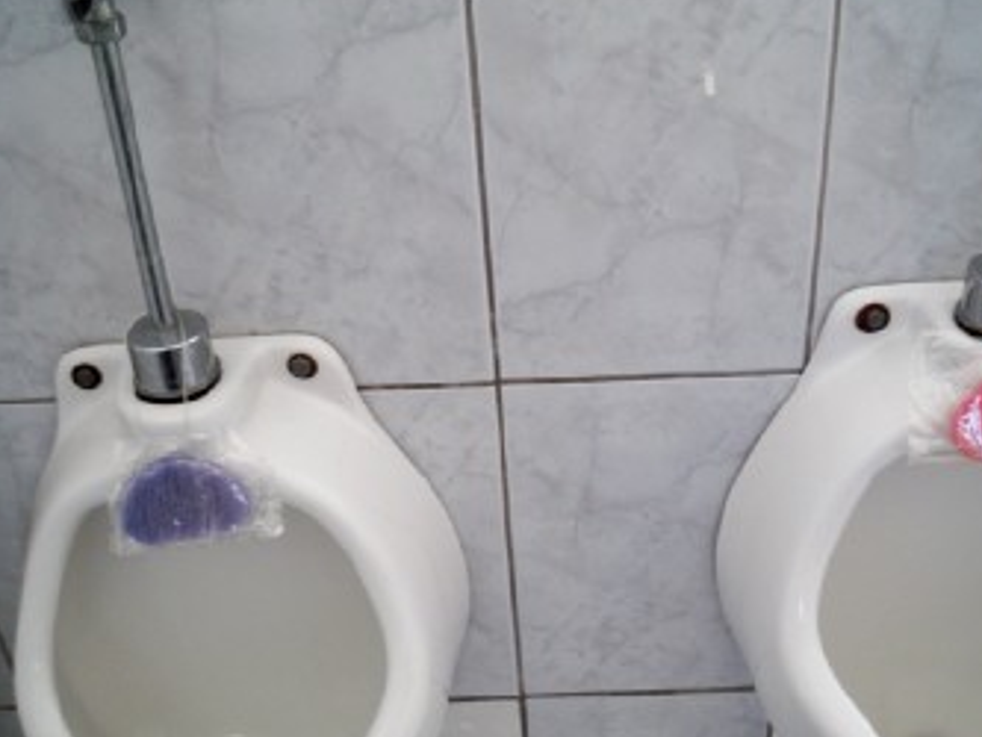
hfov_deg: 44.6
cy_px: 401
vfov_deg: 34.3
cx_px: 578
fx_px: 1192
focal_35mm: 42
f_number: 3.1
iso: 100
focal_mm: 6.3
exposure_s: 1/60
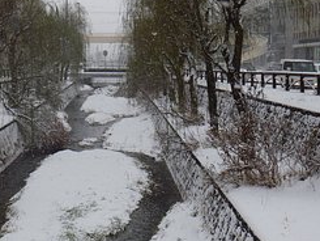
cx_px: 124
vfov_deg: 20.1
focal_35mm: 73
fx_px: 675
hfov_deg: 26.6
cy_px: 170
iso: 80
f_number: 4.5
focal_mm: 6.3
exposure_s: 1/250
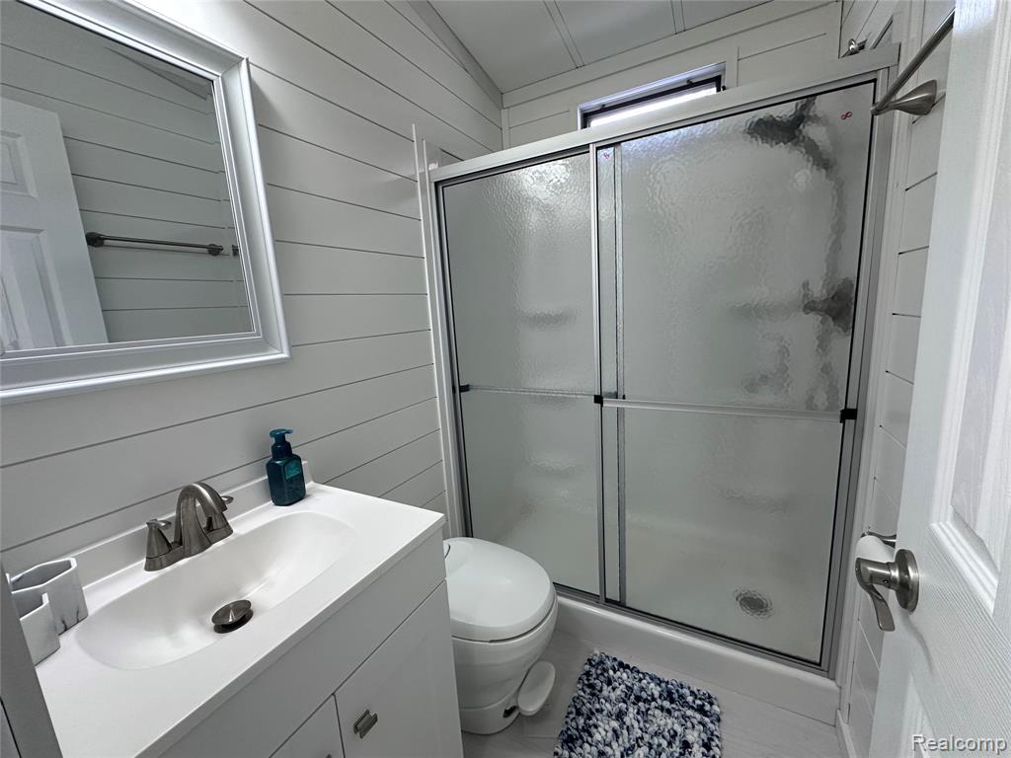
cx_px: 506
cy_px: 379
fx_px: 409
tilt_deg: -9.1
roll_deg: +3.7
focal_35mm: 14
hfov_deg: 102.1
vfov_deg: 85.7
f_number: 2.2
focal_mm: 2.22
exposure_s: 1/120
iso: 200
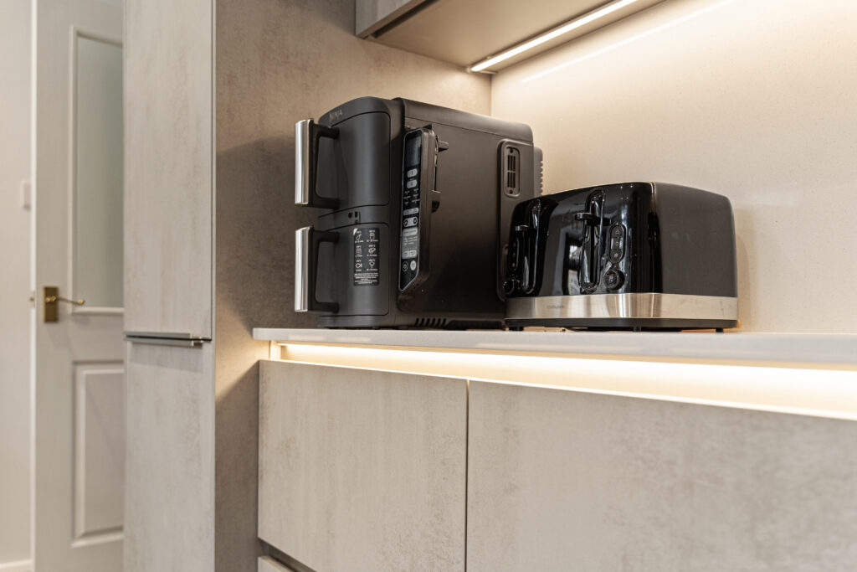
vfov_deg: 46.4
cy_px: 286
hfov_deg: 65.5
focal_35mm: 28
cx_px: 428
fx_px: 667
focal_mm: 28
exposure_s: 1/40
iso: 640
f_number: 3.5
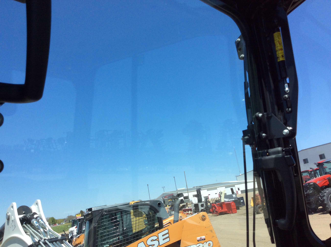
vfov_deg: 44.1
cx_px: 166
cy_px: 124
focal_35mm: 32
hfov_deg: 56.9
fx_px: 306
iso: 32
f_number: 2.4
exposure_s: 1/1362
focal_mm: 3.3
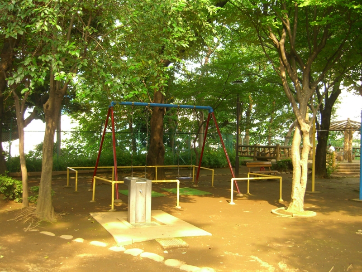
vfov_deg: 37.7
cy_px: 136
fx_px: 397
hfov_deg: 49.0
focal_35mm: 38
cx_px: 181
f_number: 2.8
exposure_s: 1/100
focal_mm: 7.9
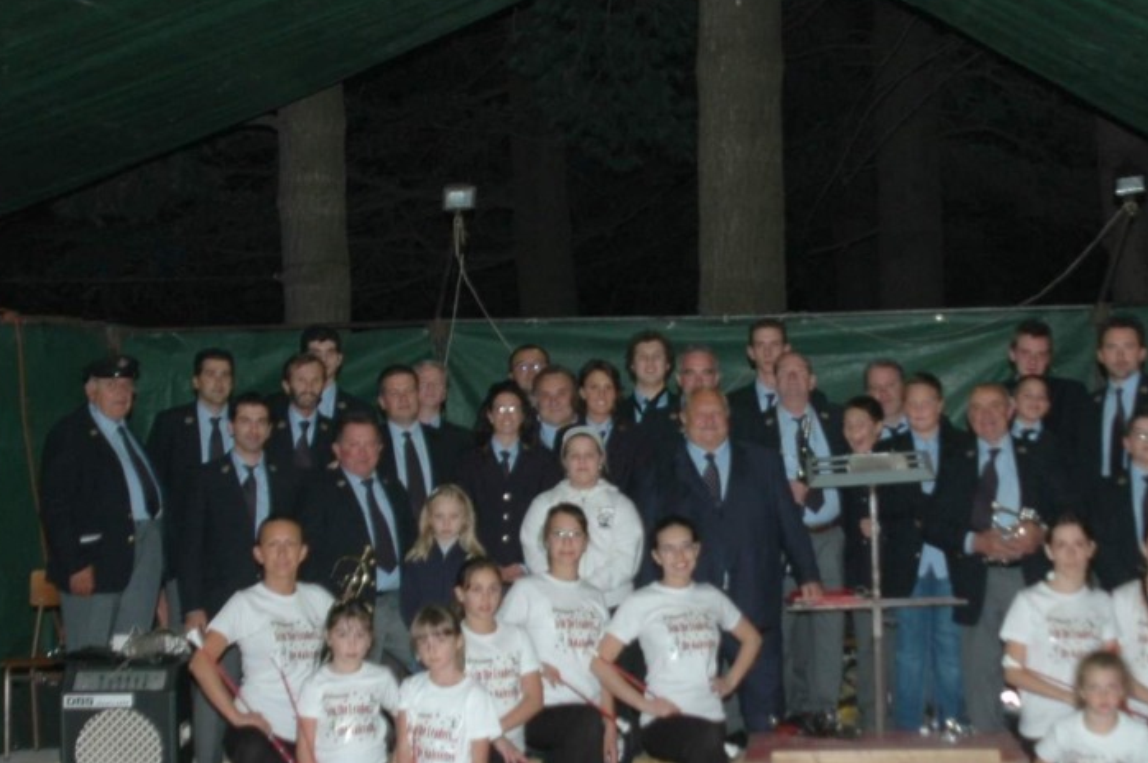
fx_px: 2103
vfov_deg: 20.5
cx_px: 712
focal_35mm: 66
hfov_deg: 30.4
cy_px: 464
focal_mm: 24
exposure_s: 1/60
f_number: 4
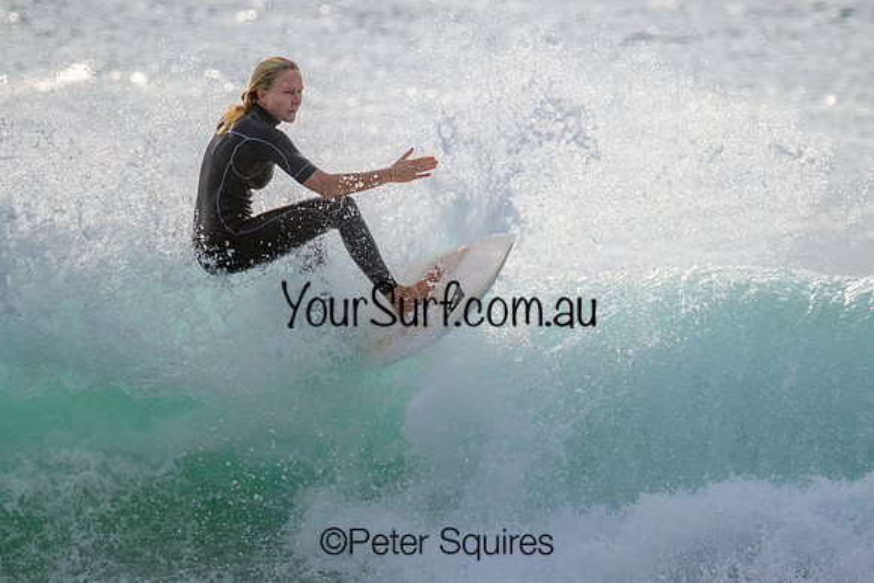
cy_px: 266
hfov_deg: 2.4
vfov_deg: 1.6
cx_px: 475
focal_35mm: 870
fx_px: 21136
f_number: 11
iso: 640
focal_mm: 800
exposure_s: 1/2000
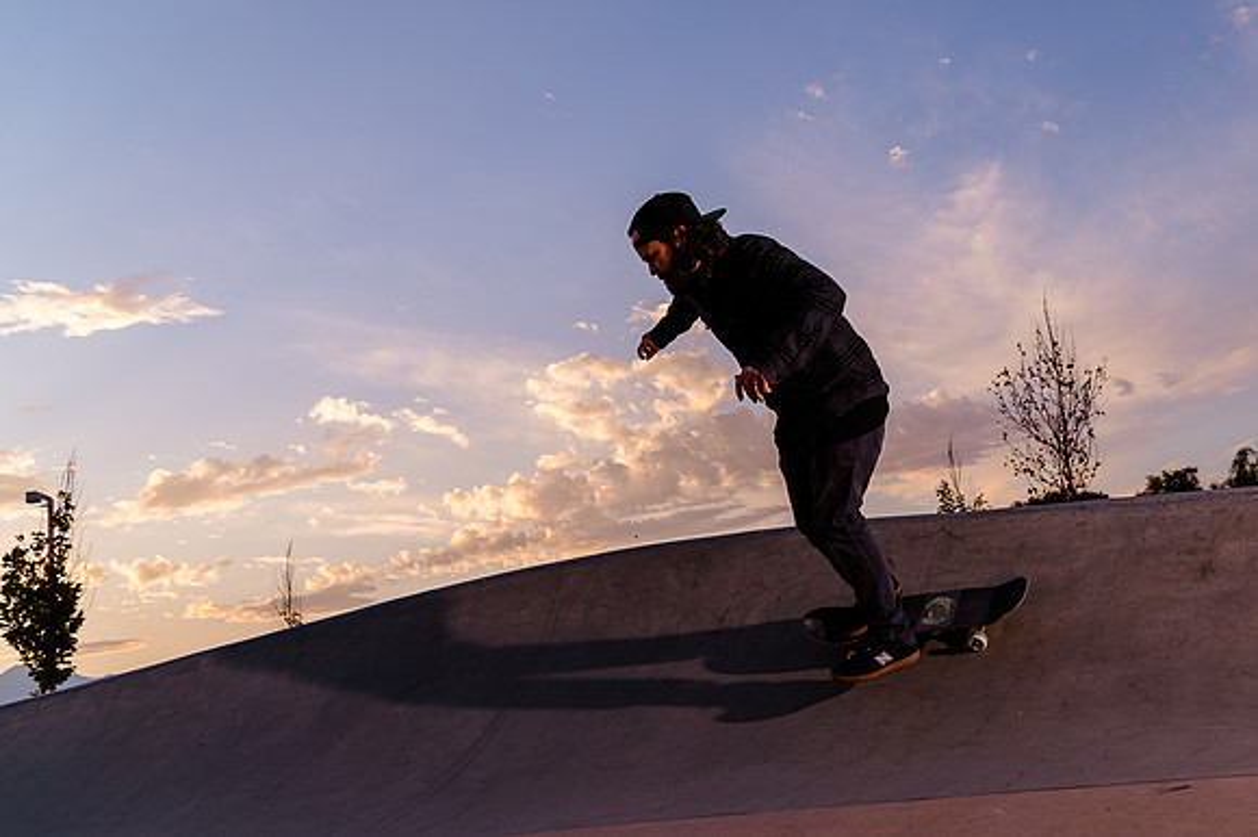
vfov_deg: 40.3
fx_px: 1141
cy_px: 423
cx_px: 814
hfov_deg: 56.8
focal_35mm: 33
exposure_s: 1/500
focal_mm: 24
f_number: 5
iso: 400
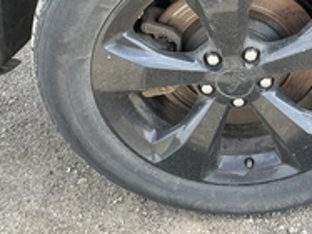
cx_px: 202
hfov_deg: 31.0
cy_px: 43
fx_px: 558
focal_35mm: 62
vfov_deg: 23.2
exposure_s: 1/122
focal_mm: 3
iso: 20
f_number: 1.8
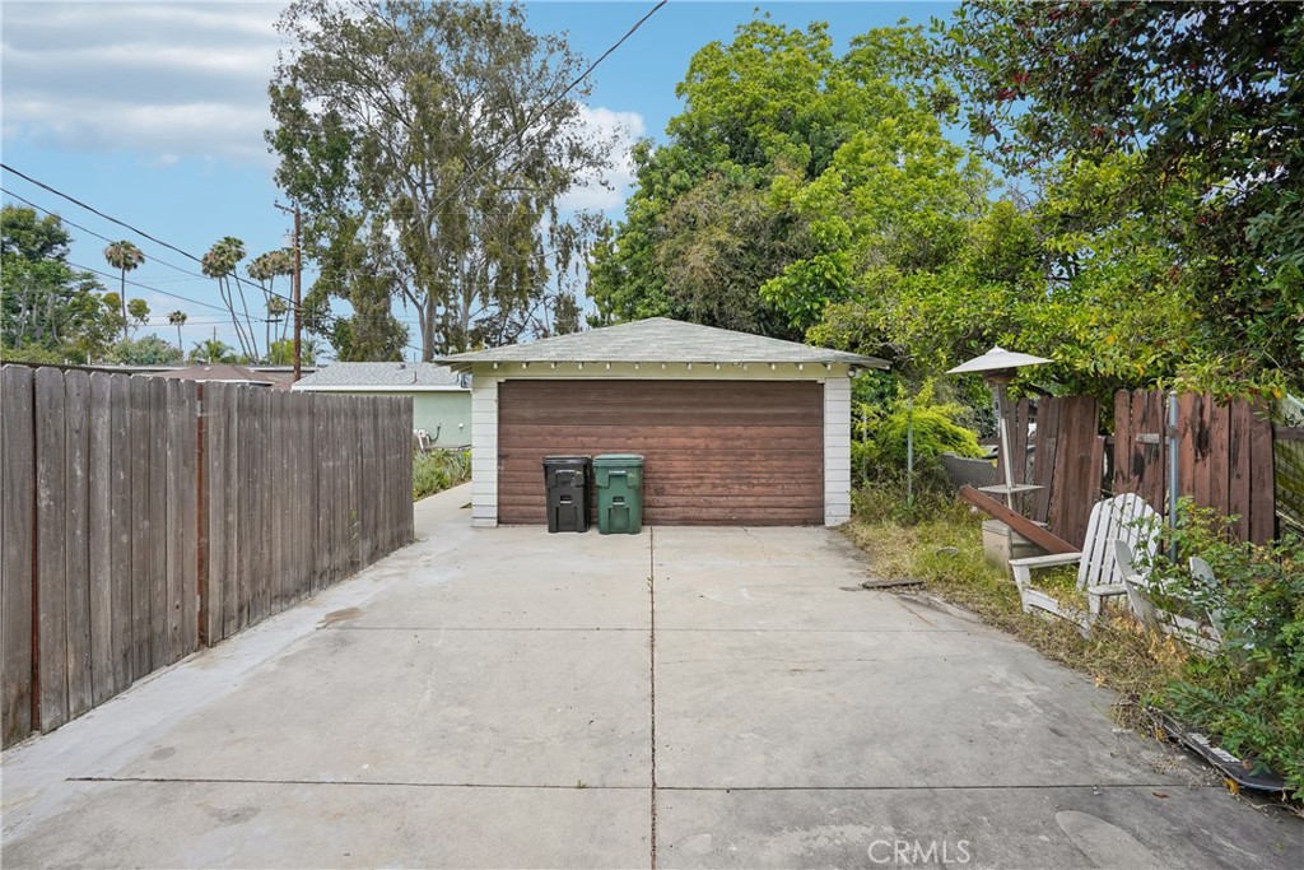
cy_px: 435
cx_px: 652
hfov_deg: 96.7
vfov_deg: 73.8
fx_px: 580
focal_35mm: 16
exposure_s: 1/500
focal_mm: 16
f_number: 8
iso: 400
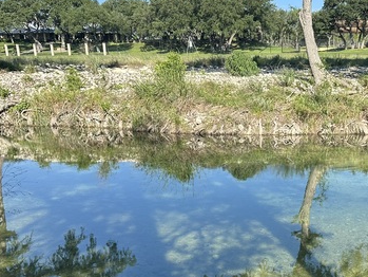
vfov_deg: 31.9
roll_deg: -0.5
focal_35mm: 44
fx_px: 468
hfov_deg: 41.2
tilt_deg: -17.3
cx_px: 291
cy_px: 225
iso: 80
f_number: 1.78
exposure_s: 1/1949
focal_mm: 6.86
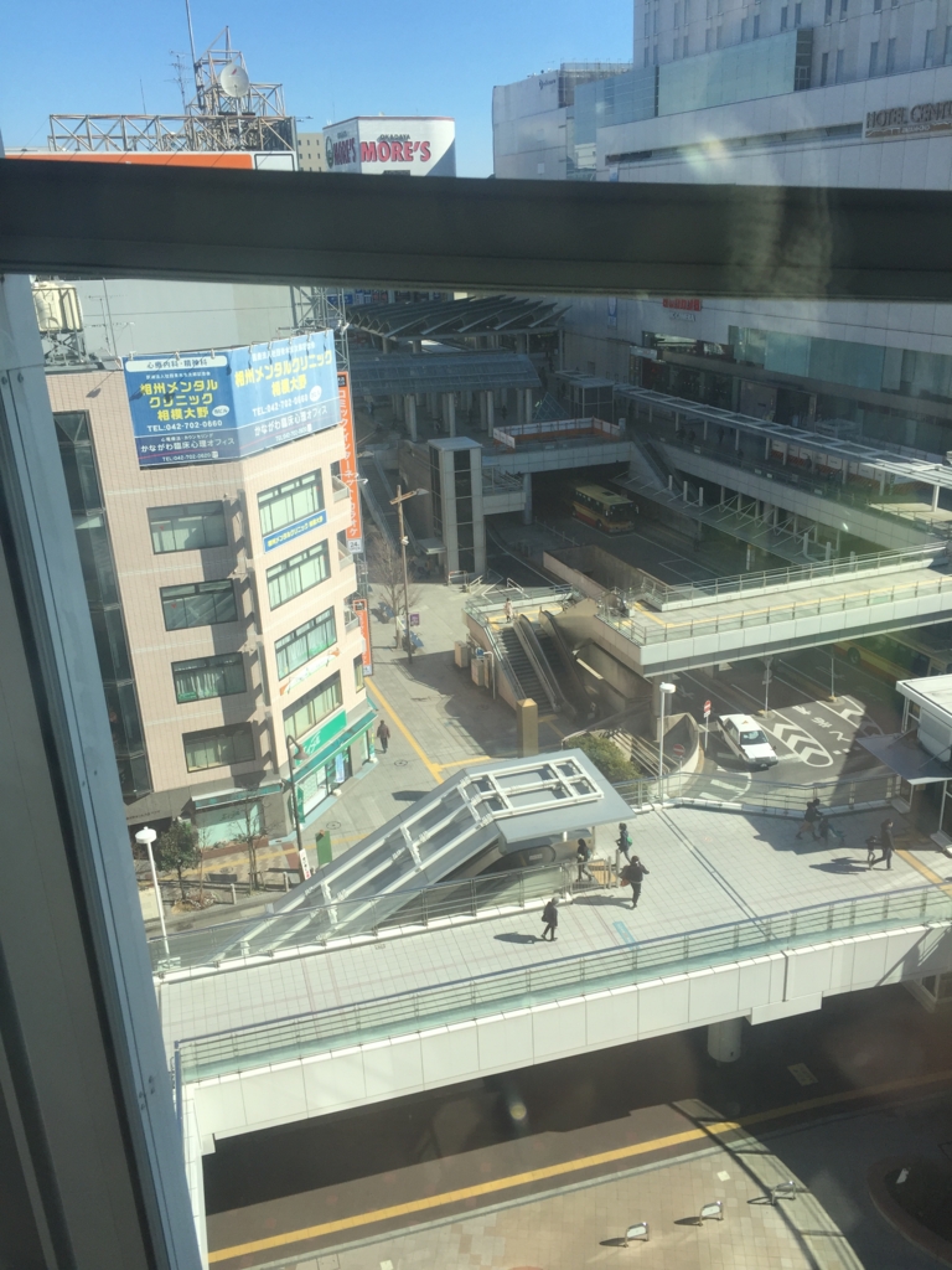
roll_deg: +2.6
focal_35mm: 29
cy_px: 635
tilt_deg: -21.2
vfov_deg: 61.7
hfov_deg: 48.2
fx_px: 1063
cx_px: 476
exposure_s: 1/1412
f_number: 2.2
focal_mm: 4.15
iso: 32
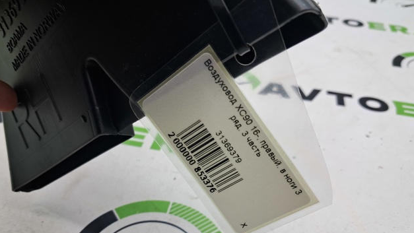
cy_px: 157
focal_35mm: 30
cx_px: 209
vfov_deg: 38.5
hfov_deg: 64.3
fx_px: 329
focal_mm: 4
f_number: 1.8
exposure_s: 1/50
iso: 50
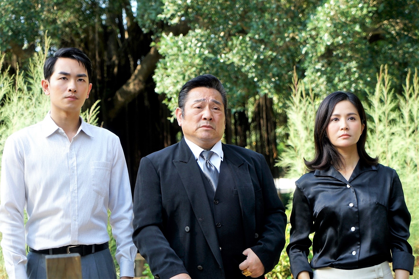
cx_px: 210
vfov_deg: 13.0
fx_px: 1222
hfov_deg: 19.5
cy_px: 140
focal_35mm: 105
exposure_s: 1/200
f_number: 5
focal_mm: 70
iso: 200
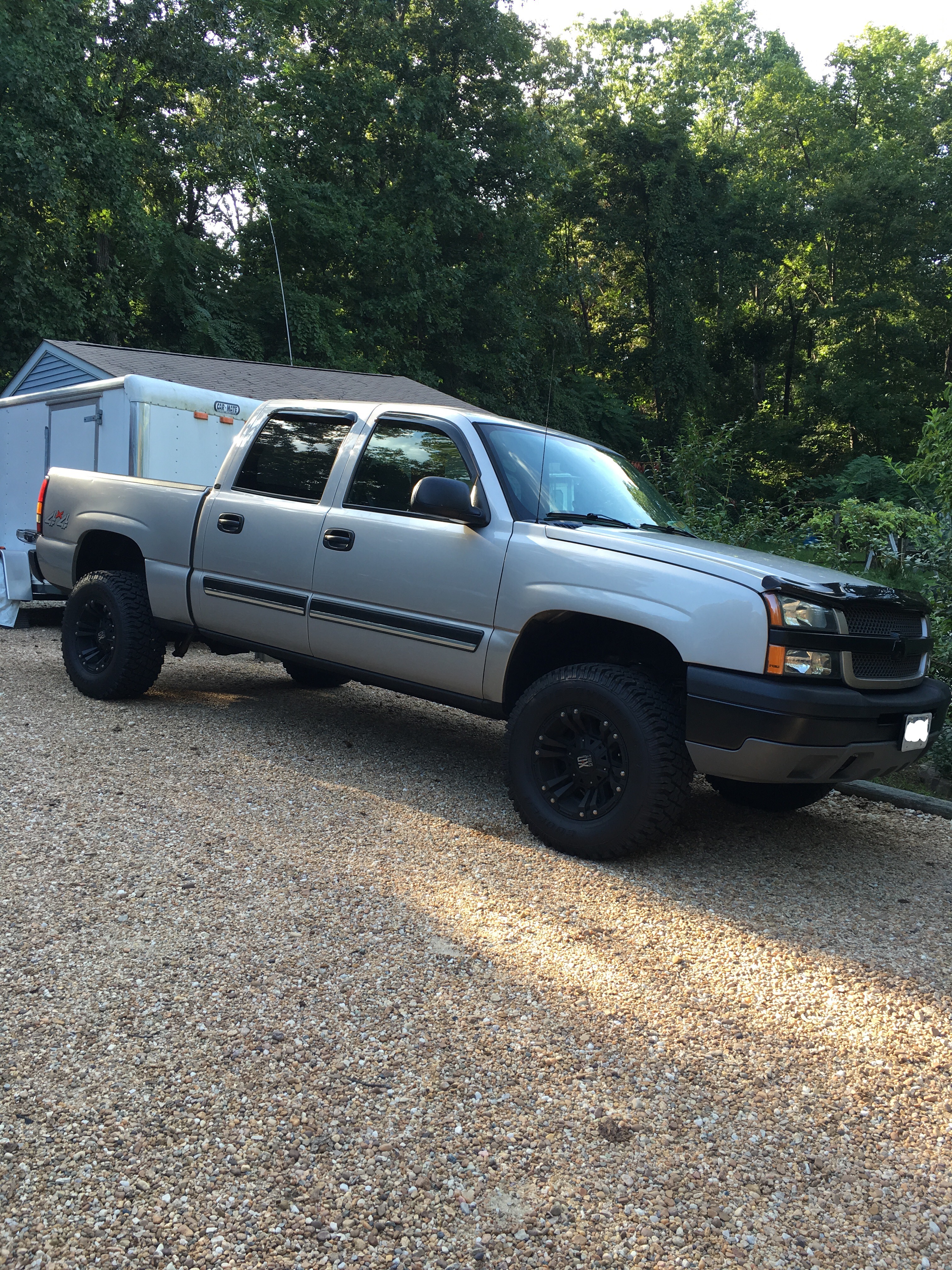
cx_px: 476
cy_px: 635
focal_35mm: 29
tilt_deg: -5.4
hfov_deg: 48.2
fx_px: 1063
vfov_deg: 61.7
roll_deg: +2.7
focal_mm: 4.15
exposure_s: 1/120
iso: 25
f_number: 2.2
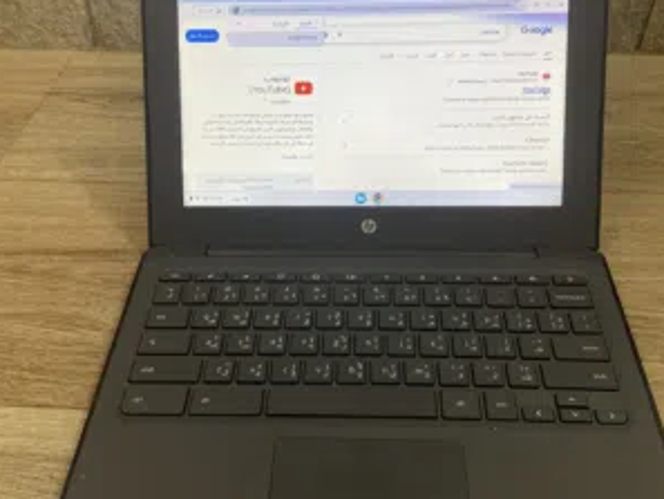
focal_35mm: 35
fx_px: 672
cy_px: 230
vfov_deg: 40.7
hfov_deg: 52.6
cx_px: 331
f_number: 1.6
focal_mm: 4.2
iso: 100
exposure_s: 1/100
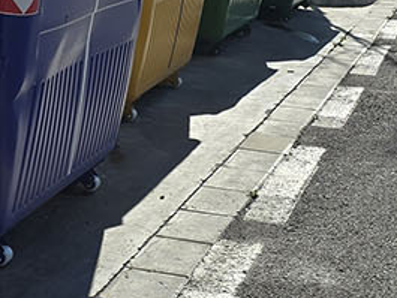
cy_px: 10
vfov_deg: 11.3
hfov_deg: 14.8
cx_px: -39
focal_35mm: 130
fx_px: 1492
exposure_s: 1/1202
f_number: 1.7
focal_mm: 6.3
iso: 12
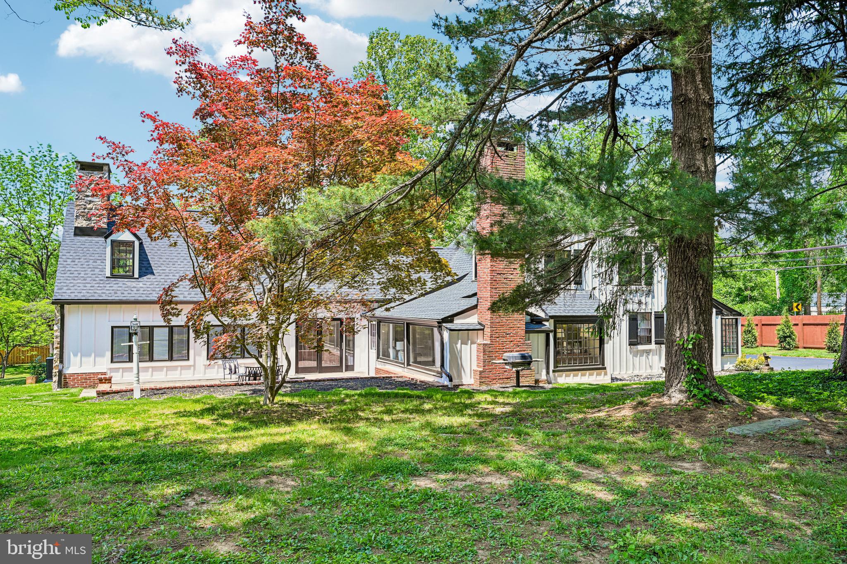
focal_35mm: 25
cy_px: 282
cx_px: 424
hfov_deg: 71.5
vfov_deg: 51.3
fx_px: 588
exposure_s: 1/400
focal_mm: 25
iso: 800
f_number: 8
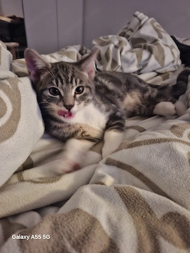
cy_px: 126
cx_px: 95
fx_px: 168
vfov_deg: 73.9
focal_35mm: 23
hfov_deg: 58.9
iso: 1250
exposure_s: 1/14
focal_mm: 5.54
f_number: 1.8
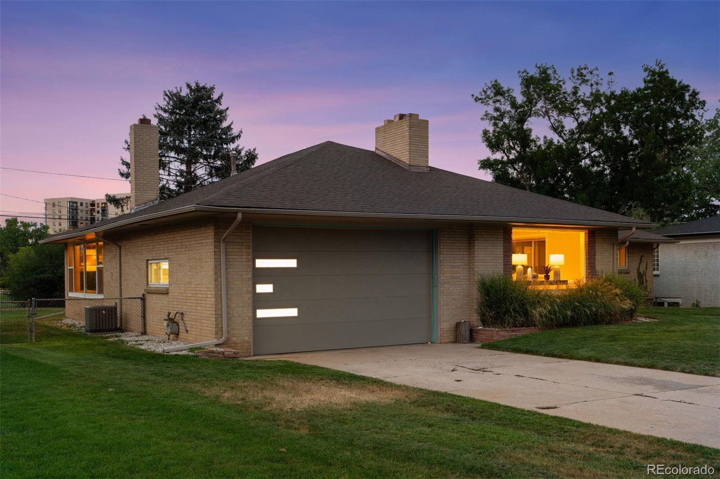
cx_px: 360
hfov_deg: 50.7
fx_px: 760
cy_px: 240
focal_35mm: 38
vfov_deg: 35.0
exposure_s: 1/4
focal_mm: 38
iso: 400
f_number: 8
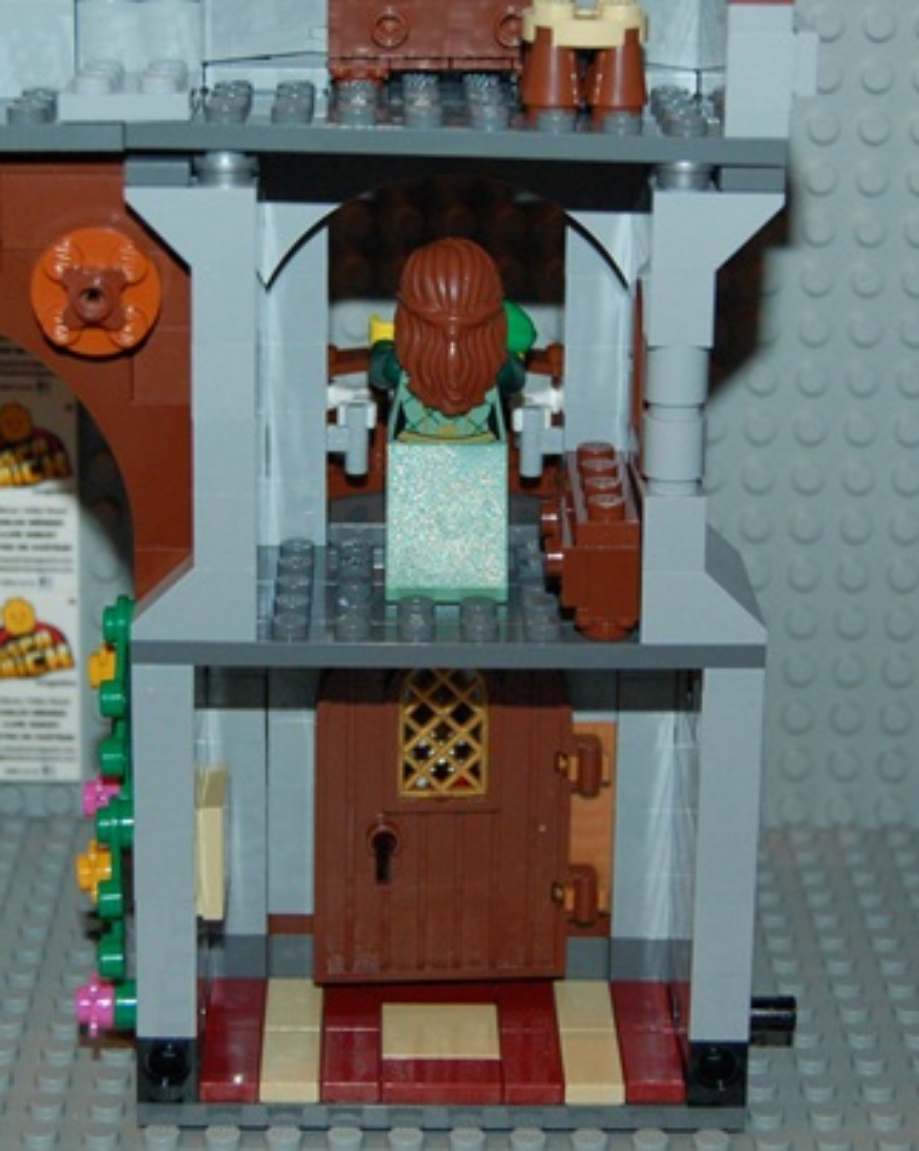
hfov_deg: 16.2
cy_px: 397
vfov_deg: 20.1
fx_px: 3232
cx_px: 388
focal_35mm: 95
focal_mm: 34
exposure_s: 1/60
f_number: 4.5
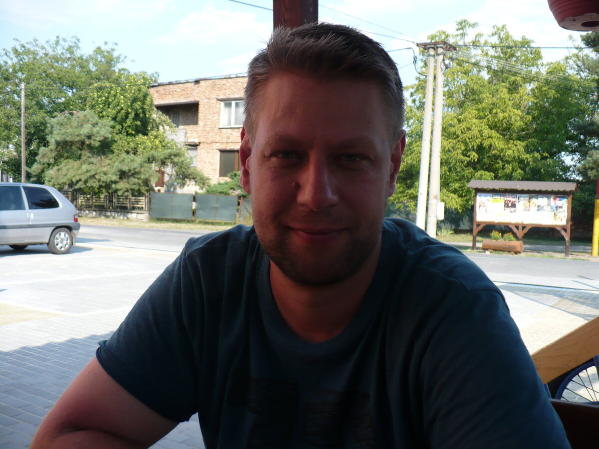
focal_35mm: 37
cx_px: 300
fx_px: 640
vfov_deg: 38.7
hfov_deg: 50.1
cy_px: 224
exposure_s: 1/500
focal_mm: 6.1
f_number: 2.8
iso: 100
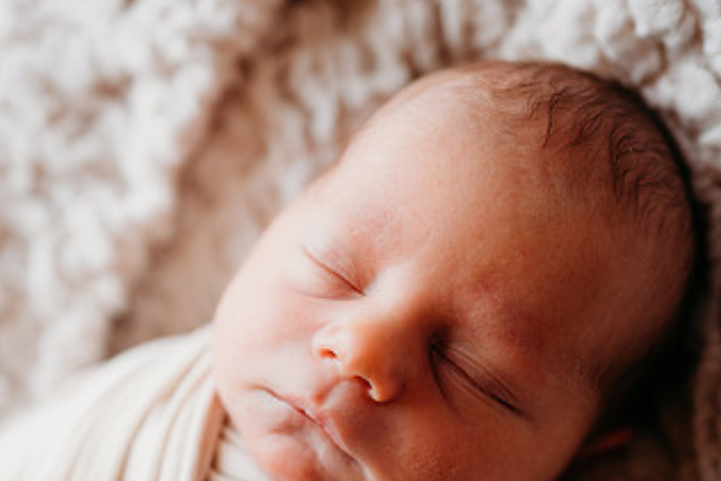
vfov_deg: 29.6
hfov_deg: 44.4
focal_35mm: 44
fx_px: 882
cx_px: 333
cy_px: 411
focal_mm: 24
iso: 80
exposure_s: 1/200
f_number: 2.2
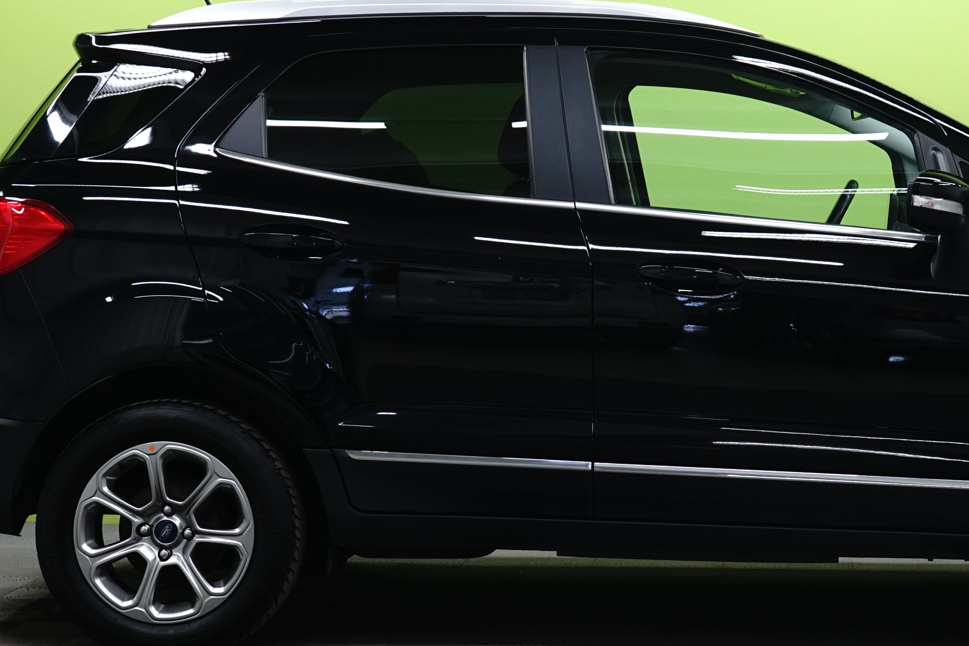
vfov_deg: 15.3
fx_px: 2395
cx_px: 721
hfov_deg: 22.7
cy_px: 266
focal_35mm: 89
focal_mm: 47
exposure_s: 1/6
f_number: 8
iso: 500
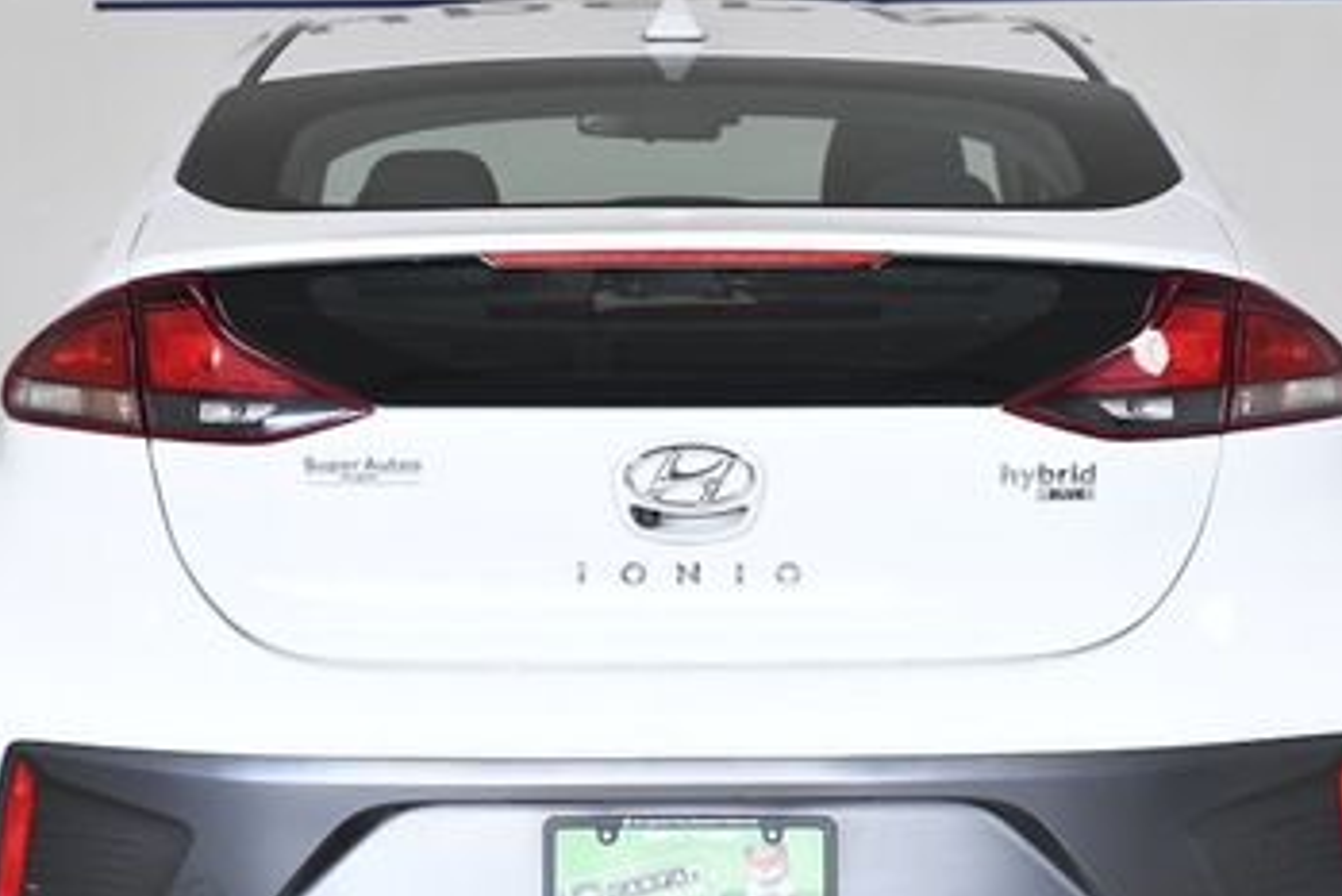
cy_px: 460
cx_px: 665
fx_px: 3692
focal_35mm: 99
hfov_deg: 20.6
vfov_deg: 13.8
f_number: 4.5
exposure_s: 1/2000
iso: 2500
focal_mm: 36
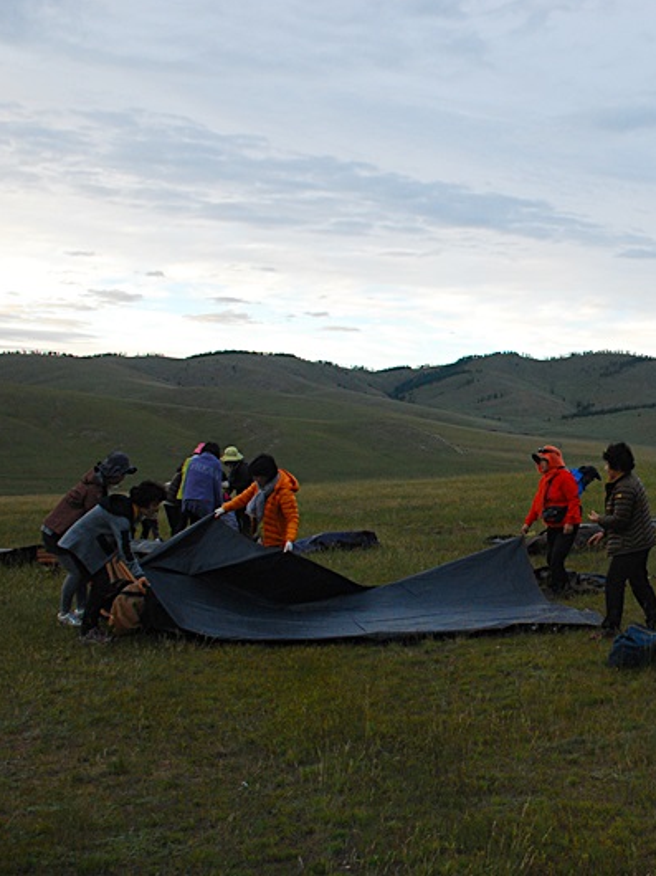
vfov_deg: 39.7
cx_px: 618
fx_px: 1214
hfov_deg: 28.8
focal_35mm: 48
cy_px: 436
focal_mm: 22
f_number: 6.3
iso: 400
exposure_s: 1/80
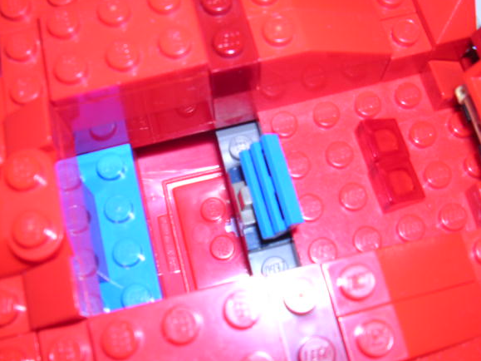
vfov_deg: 34.3
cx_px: 226
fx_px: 583
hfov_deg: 44.8
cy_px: 164
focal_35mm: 42
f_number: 5.6
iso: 100
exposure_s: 1/60.1
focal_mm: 5.8
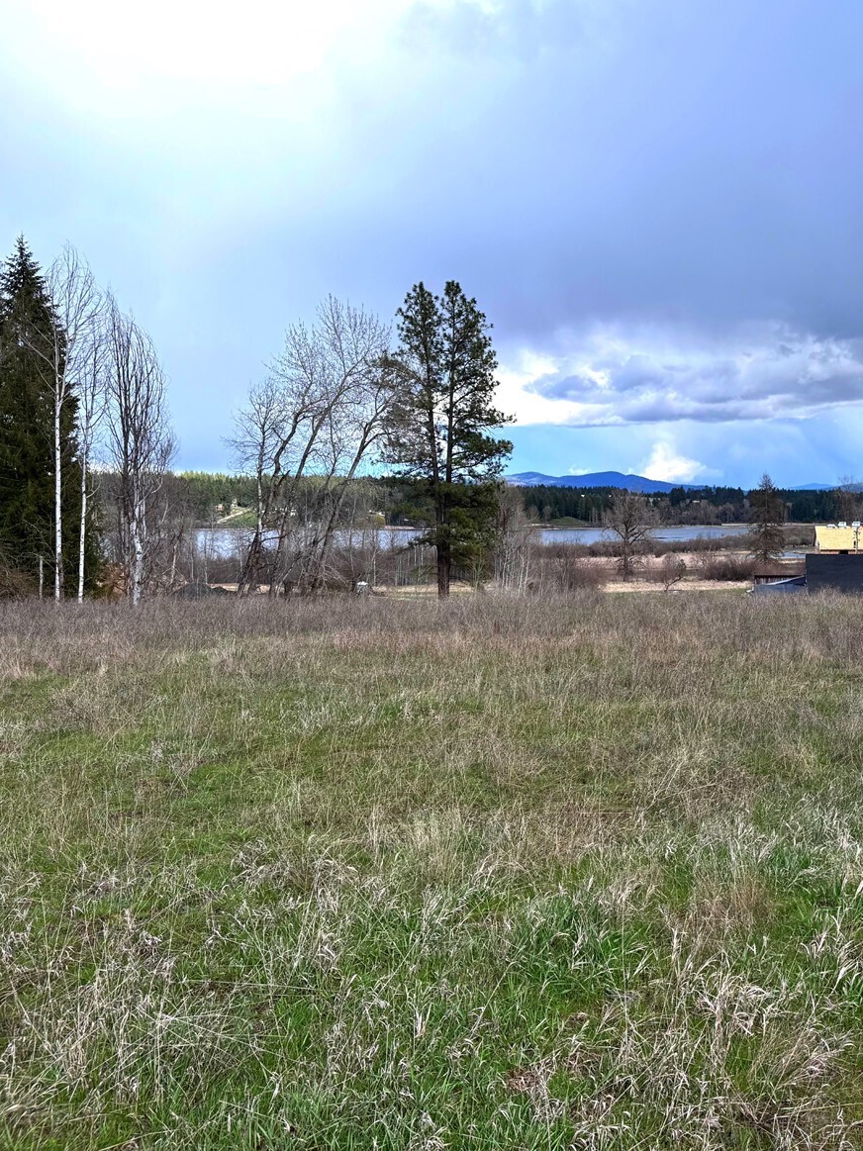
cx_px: 724
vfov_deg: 55.4
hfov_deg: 40.6
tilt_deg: -3.7
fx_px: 1097
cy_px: 569
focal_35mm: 33
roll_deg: -0.3
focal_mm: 6.76
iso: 80
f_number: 1.78
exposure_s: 1/2710
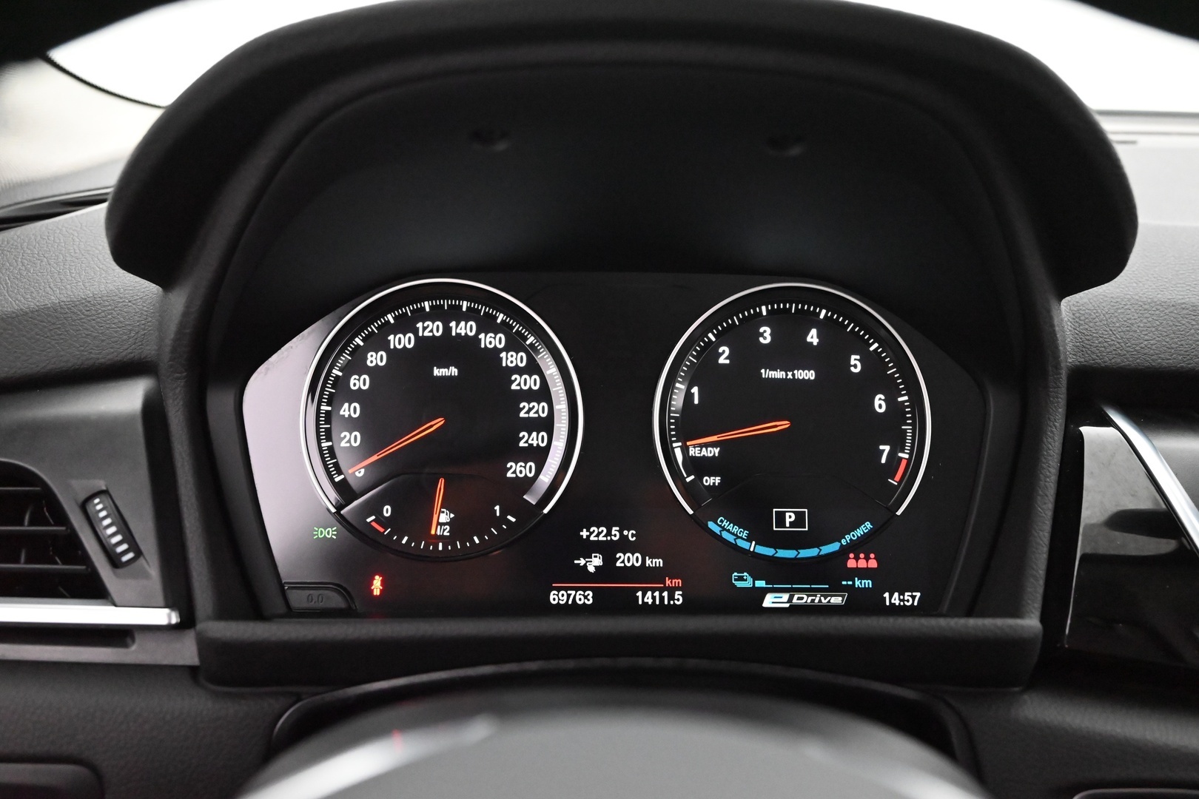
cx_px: 600
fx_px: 1066
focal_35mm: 32
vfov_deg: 41.1
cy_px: 400
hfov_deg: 58.7
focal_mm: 32
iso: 11400
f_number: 4.8
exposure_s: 1/60
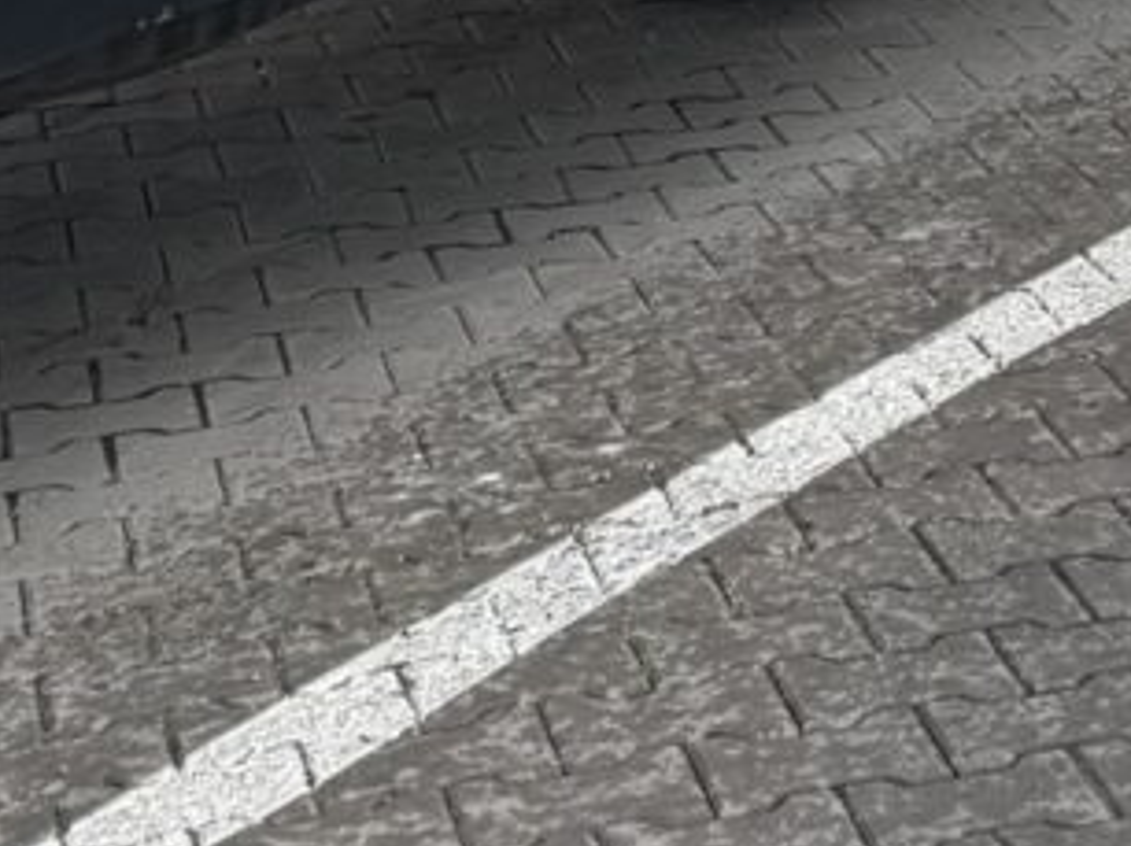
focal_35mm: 136
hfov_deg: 14.0
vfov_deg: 9.5
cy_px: -1286
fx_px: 4440
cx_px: 1464
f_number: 1.6
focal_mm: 5.96
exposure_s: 1/961
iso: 50
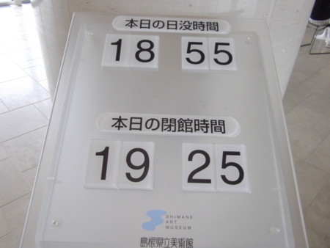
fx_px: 258
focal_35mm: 27
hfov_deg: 65.3
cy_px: 124
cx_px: 165
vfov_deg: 51.4
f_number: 3.2
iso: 127
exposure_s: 1/50
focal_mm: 4.9
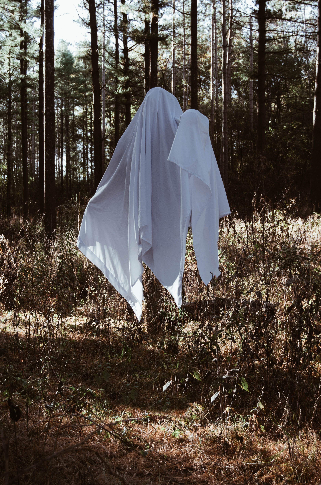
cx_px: 160
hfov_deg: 23.7
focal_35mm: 57
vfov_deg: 35.1
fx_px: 766
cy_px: 242
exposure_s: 1/80
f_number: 7.1
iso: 200
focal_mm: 38
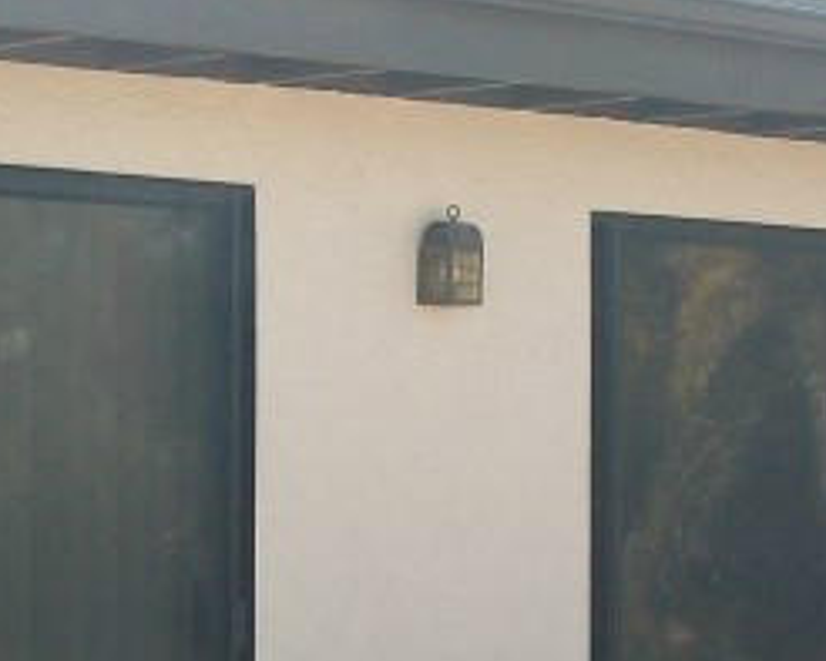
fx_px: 3179
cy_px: 473
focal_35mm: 130
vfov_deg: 11.9
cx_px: 467
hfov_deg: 14.8
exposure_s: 1/400
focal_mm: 5.7
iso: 80
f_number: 2.9
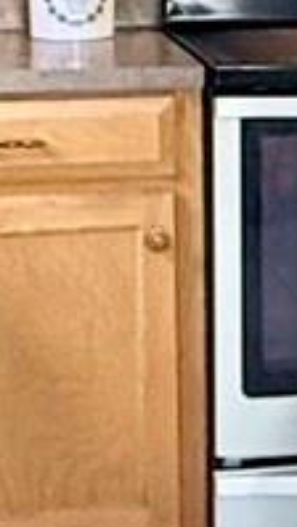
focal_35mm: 157
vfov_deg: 13.6
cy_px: 77
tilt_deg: -6.7
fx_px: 2197
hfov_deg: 7.6
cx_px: 459
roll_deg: -0.3
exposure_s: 1/120
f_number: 2.2
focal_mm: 2.22
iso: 500
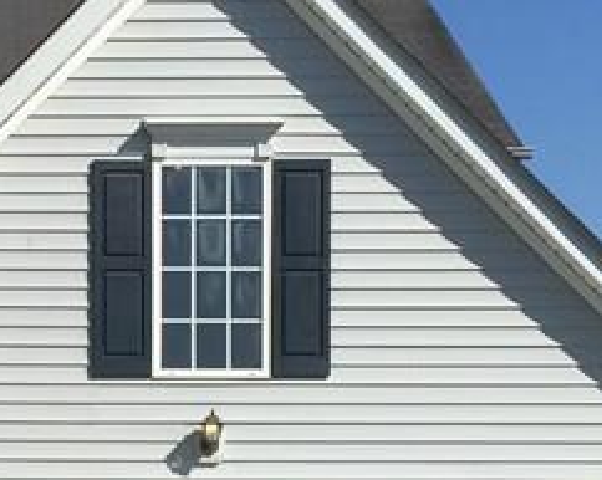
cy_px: 475
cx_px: -132
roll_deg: -0.2
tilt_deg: +1.8
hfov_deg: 15.4
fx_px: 2135
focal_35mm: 120
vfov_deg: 12.7
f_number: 2.2
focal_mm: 4.15
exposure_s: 1/3968
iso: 32
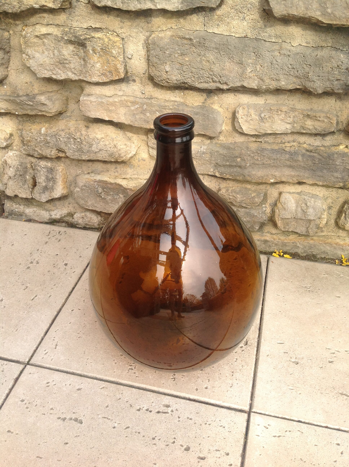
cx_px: 174
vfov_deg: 52.7
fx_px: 472
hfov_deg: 40.6
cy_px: 234
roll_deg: +2.1
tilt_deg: -38.7
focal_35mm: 35
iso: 50
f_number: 2.4
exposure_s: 1/472
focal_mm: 4.28
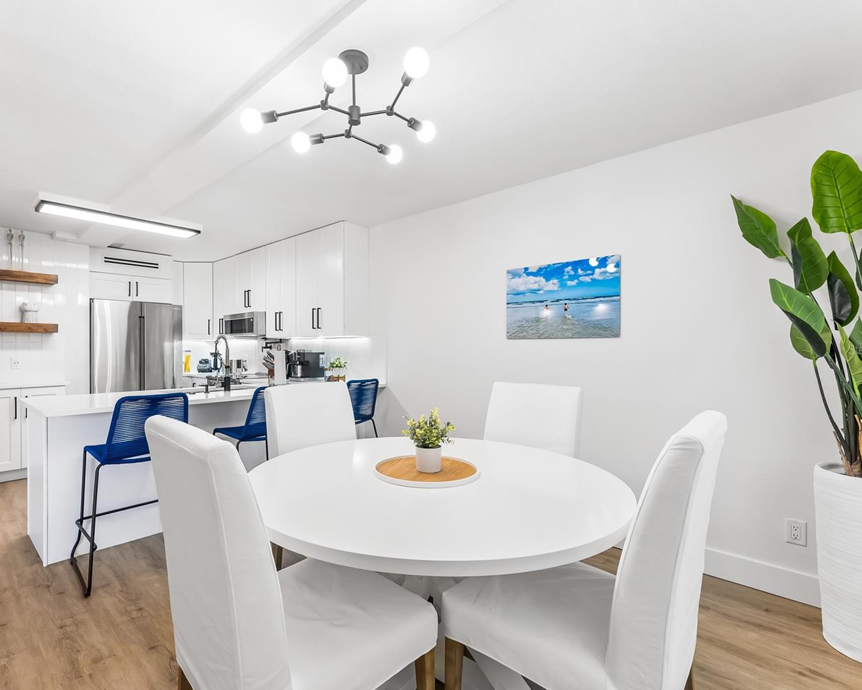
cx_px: 382
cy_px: 349
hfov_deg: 92.7
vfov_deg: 80.4
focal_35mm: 16
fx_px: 408
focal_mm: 14
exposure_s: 1.6
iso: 250
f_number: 9
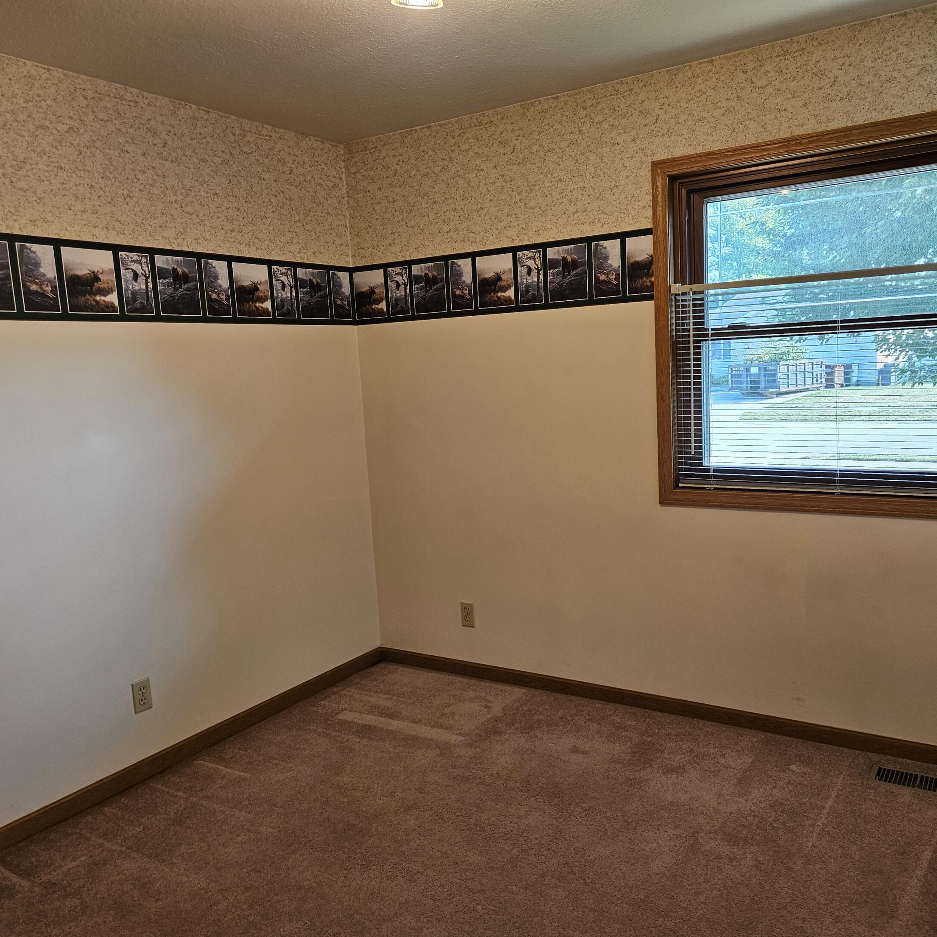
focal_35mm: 28
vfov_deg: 57.3
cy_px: 477
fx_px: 857
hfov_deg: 57.1
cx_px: 536
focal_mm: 5.4
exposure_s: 1/120
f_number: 1.8
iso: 160
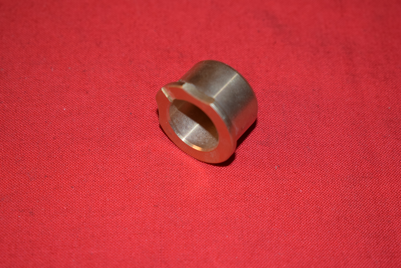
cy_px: 134
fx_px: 920
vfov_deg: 16.6
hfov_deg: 24.6
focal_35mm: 82
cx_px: 200
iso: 400
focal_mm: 55
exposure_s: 1/30
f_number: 5.6
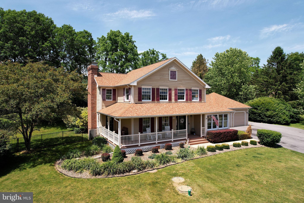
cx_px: 152
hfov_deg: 78.6
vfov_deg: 57.2
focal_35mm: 22
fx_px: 186
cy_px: 102
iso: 100
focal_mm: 8.38
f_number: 2.8
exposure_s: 1/1000
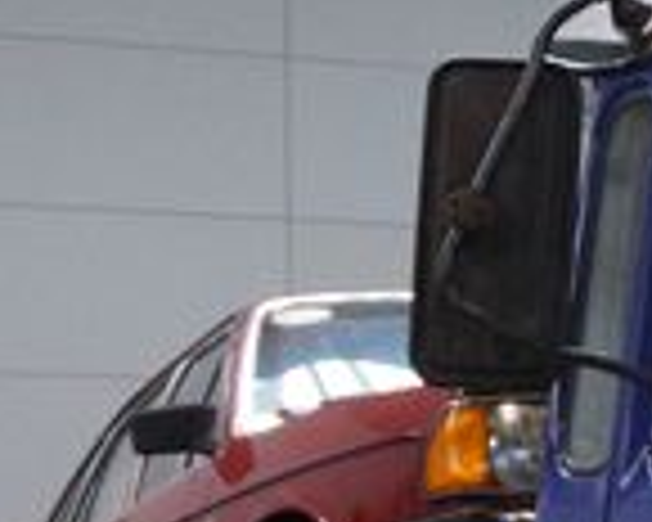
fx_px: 2702
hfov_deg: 12.6
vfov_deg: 10.7
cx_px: 1147
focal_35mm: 140
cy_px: 742
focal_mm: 18
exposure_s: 1/160
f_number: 4
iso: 2500
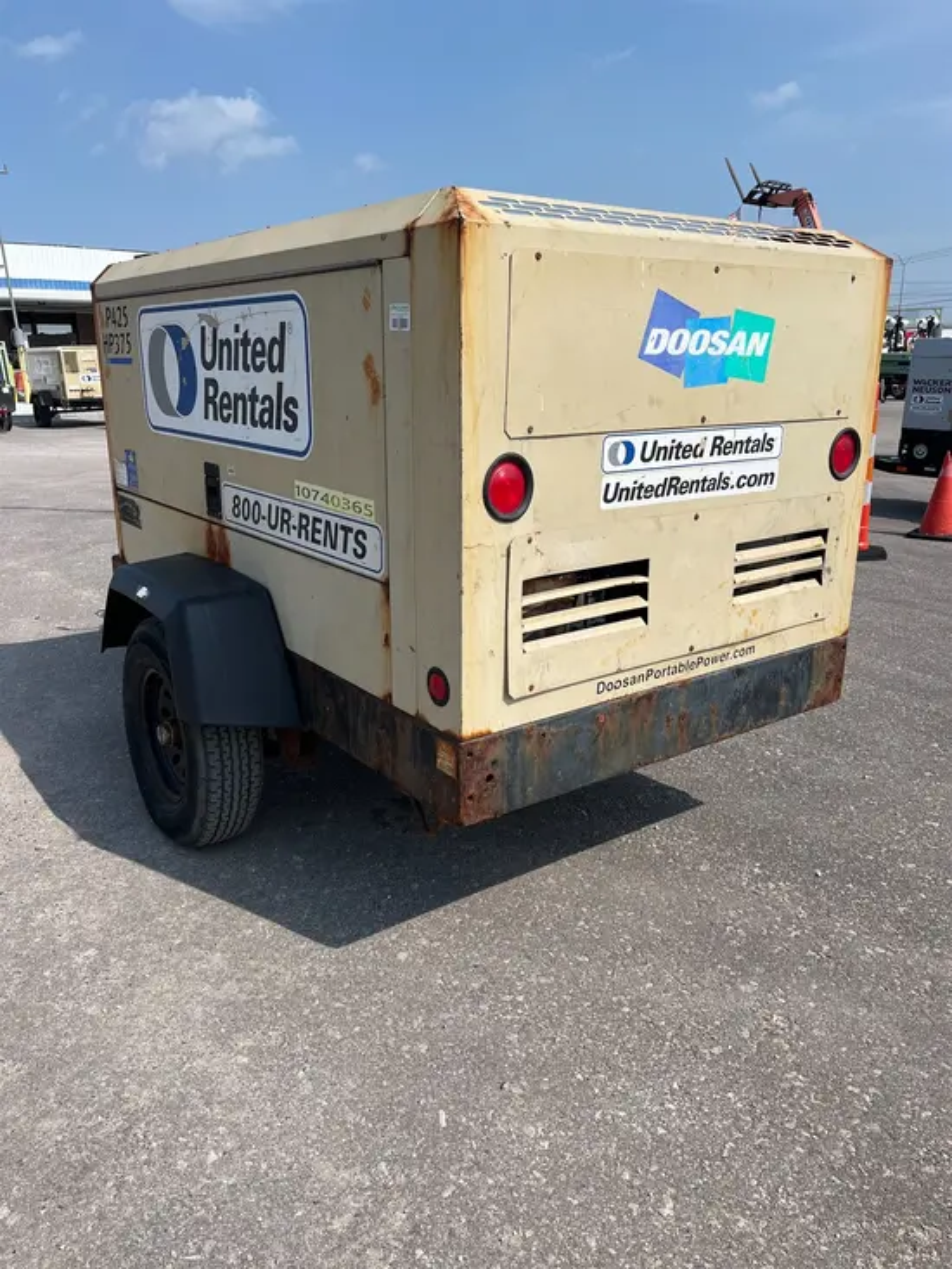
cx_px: 476
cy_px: 634
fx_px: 953
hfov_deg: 53.1
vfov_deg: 67.3
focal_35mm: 26
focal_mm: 5.1
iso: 50
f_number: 1.6
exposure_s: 1/5319
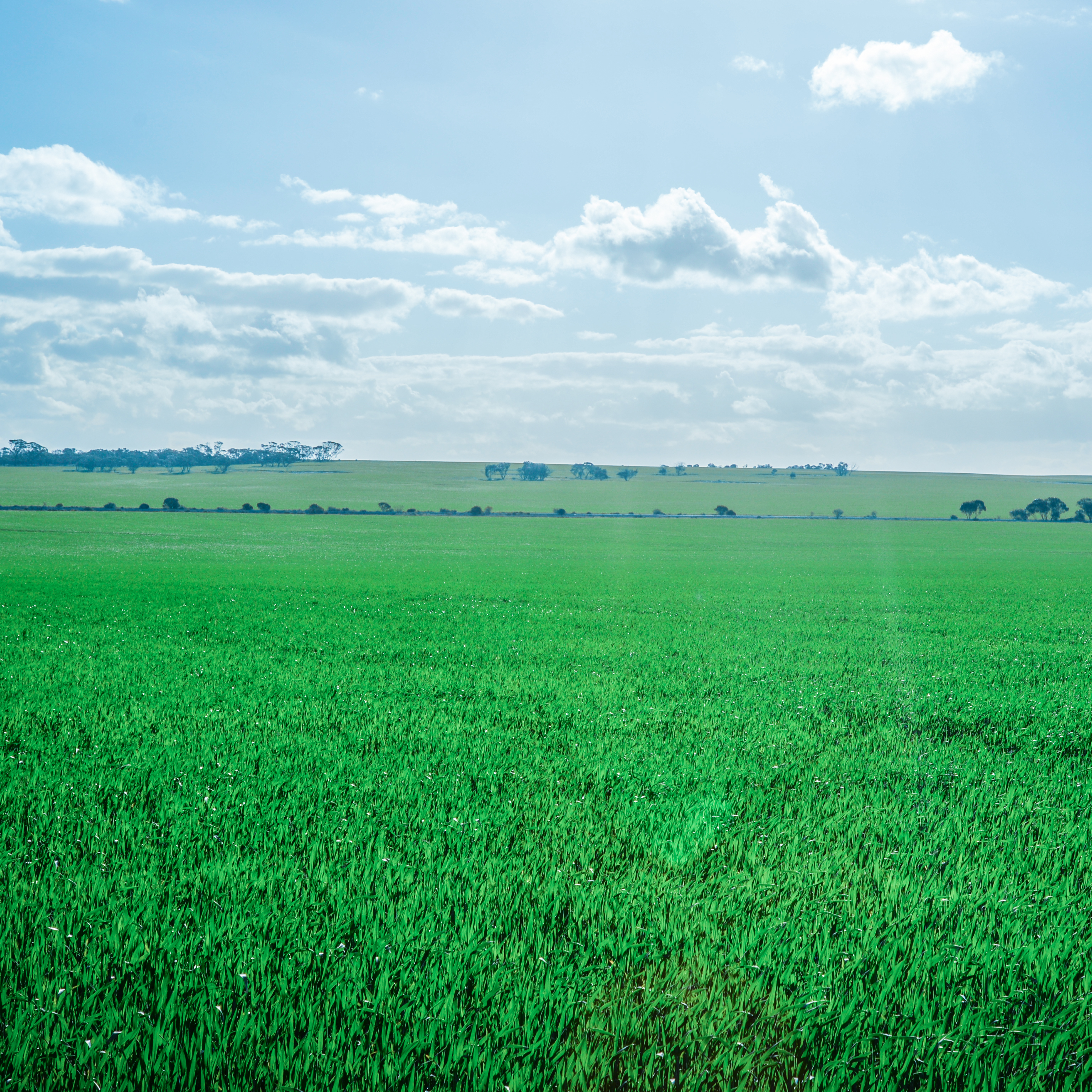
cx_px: 700
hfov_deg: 21.6
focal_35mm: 80
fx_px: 2855
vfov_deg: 21.6
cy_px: 400
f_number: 10
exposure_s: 1/400
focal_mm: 48
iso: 100
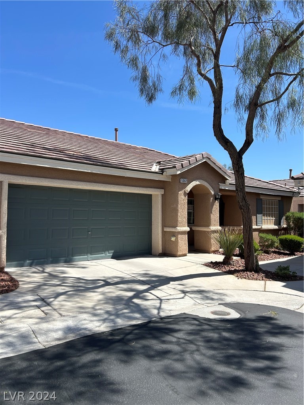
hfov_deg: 53.1
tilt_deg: +2.1
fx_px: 304
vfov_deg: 67.3
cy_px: 202
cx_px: 152
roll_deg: -0.4
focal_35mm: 26
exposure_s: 1/4274
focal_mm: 5.7
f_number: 1.5
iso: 50
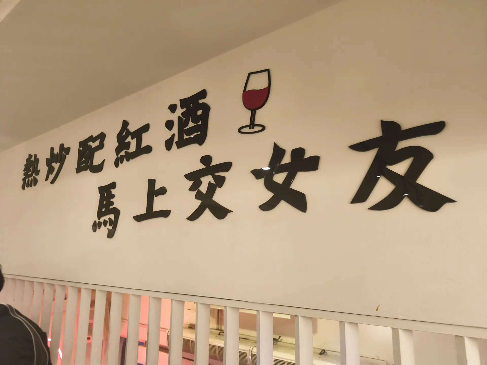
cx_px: 244
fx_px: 324
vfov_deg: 58.9
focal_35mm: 23
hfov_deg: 73.9
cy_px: 182
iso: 1000
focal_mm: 6.18
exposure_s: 1/40
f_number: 1.65
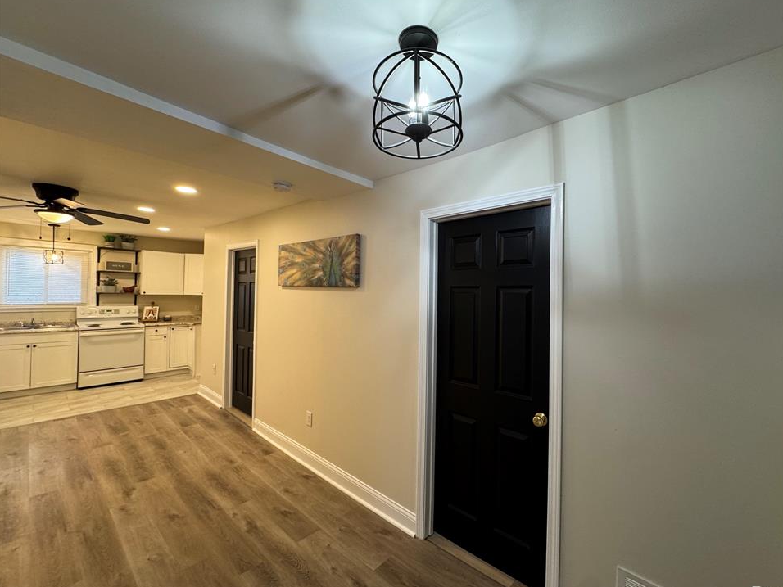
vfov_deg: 81.7
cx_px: 415
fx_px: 339
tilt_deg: +0.6
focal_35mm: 15
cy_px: 291
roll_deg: -0.7
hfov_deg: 98.1
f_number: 2.2
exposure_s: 1/60
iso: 160
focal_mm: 2.22
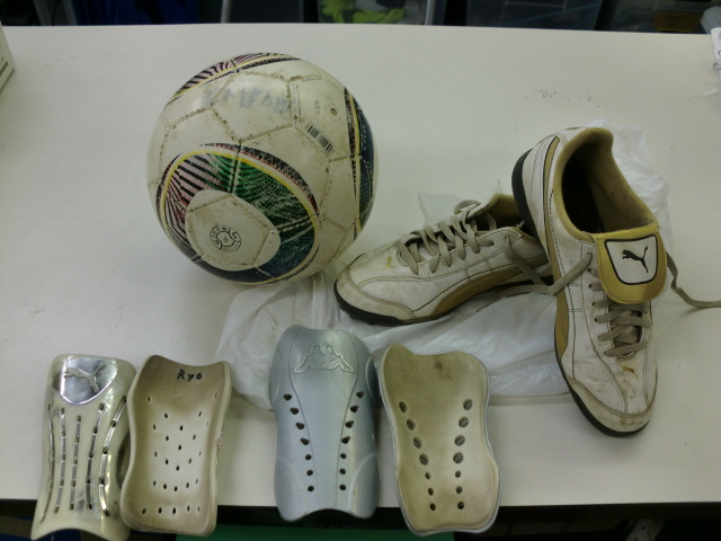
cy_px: 270
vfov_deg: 40.7
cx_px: 360
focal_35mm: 35
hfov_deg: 52.6
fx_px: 729
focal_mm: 6.3
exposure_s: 1/60
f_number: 3.1
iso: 100
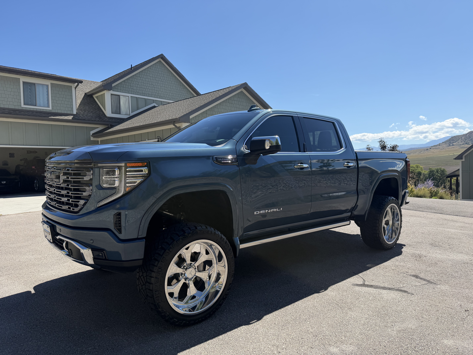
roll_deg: +2.1
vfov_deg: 56.8
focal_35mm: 24
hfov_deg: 71.6
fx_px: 328
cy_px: 178
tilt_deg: -1.8
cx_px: 236
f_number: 1.78
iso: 80
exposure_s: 1/4405
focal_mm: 6.76
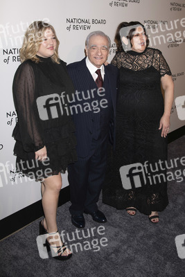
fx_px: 231
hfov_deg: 43.6
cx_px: 92
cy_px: 138
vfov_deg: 61.9
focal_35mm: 30
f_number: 7.1
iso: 400
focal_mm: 30
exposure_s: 1/200
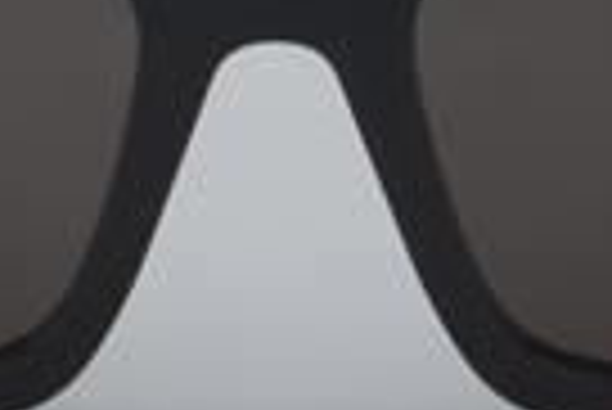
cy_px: 131
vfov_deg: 5.7
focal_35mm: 242
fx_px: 4126
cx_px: 279
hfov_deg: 8.5
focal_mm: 55
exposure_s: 1/4
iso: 100
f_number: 32
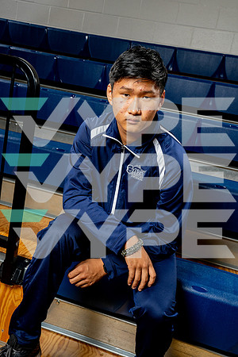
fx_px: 387
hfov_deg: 34.2
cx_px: 119
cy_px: 178
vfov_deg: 49.6
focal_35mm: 39
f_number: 8
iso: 320
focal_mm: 39
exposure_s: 1/250
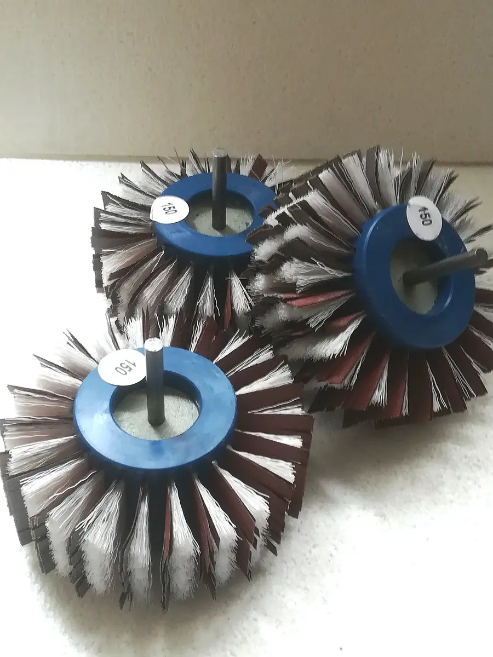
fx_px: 892
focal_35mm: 47
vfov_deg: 40.4
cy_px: 328
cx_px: 246
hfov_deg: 30.9
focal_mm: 3.83
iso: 100
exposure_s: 1/33.3
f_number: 2.2
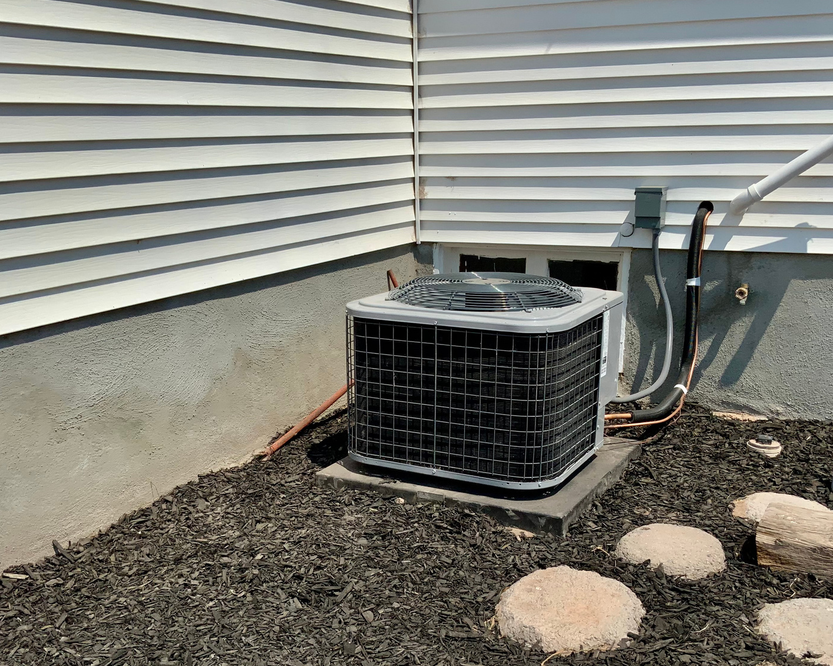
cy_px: 437
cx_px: 428
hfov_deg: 44.8
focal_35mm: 41
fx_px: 1011
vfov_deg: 36.2
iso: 20
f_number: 1.8
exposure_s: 1/4065
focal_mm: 3
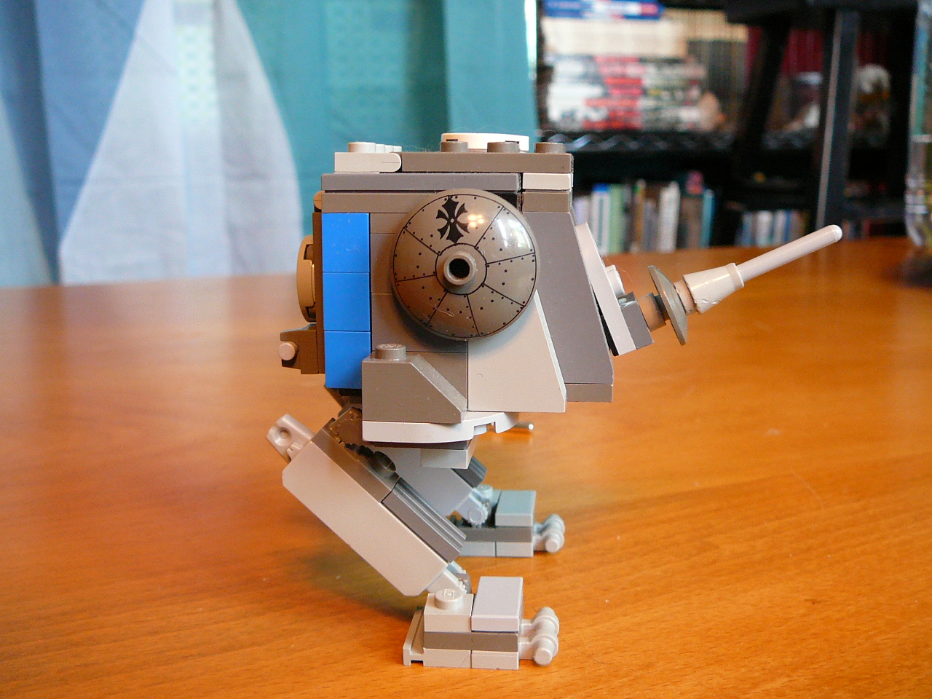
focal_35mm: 36
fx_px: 969
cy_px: 350
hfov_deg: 51.4
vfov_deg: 39.7
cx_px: 466
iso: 200
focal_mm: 5.2
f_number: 2.8
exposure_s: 1/20
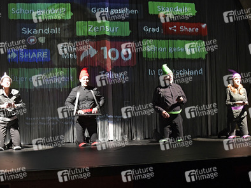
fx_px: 558
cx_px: 121
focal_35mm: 77
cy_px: 95
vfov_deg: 19.1
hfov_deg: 25.3
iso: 4000
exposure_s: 1/40
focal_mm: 70
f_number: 4
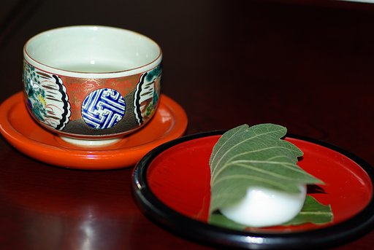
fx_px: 1202
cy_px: 125
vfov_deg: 11.9
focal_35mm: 116
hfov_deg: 17.7
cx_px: 187
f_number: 3.5
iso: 100
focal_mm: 77
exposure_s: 1/100
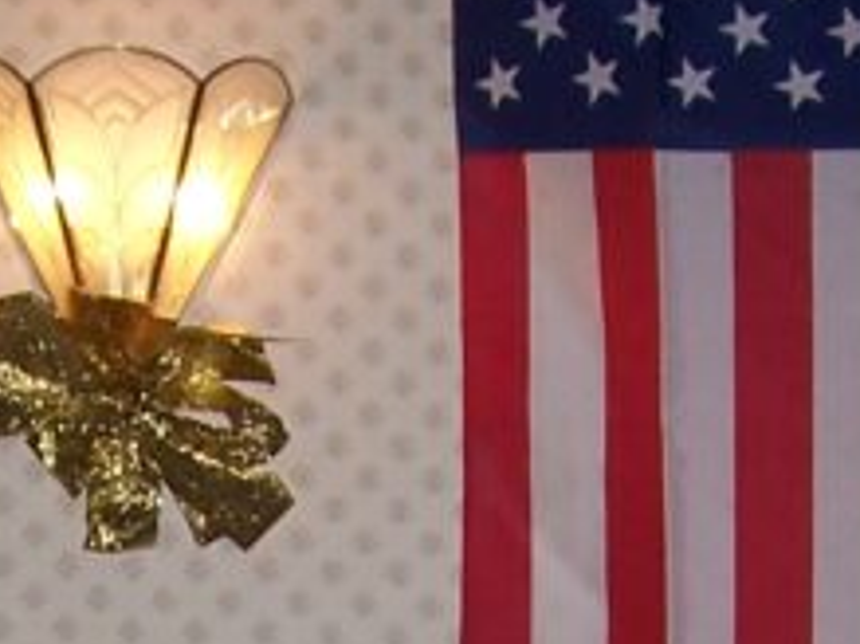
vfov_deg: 8.8
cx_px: 153
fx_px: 3948
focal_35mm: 159
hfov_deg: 12.4
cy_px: 1296
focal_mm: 5.6
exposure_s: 1/60
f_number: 2.7
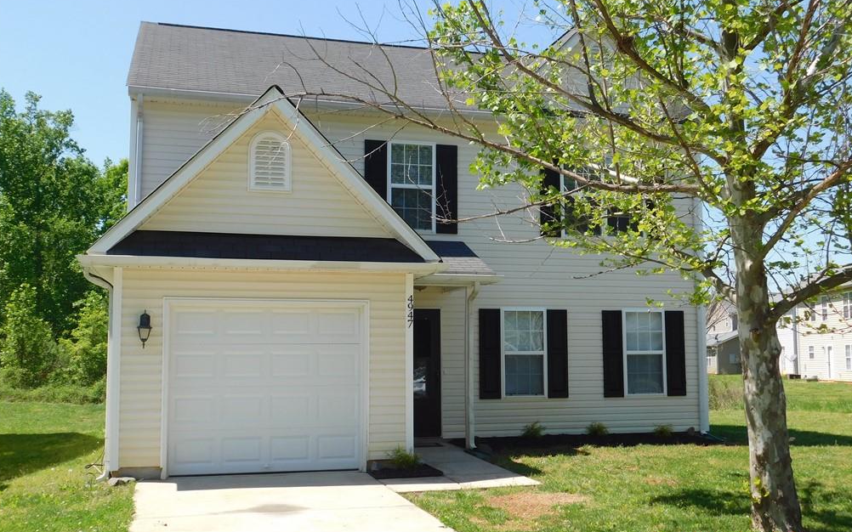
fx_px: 905
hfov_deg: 50.4
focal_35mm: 39
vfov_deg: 32.7
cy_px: 286
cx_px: 423
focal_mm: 6.3
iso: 125
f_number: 3.5
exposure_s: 1/800
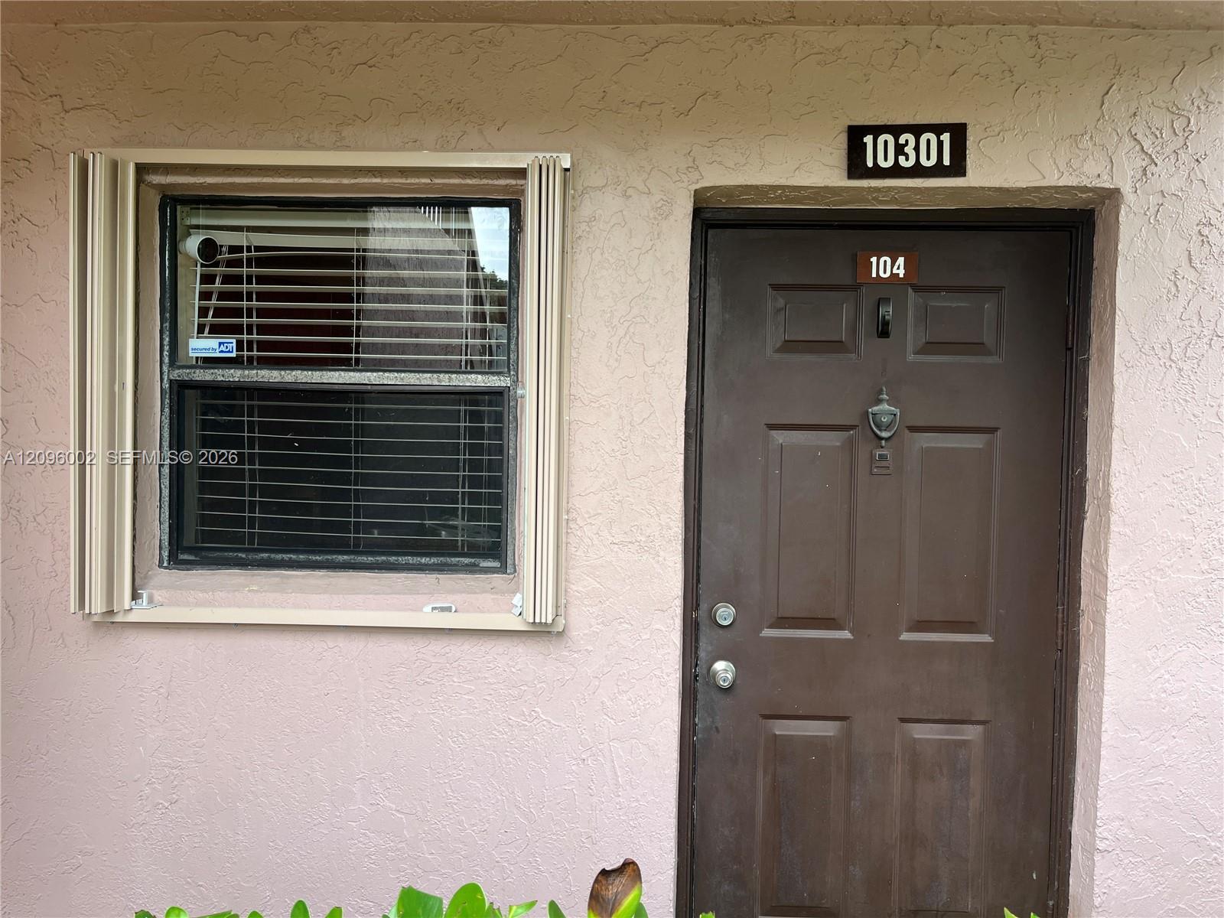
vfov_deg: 53.1
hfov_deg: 67.3
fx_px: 919
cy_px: 459
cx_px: 612
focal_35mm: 26
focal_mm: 5.1
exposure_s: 1/122
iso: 32
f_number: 1.6
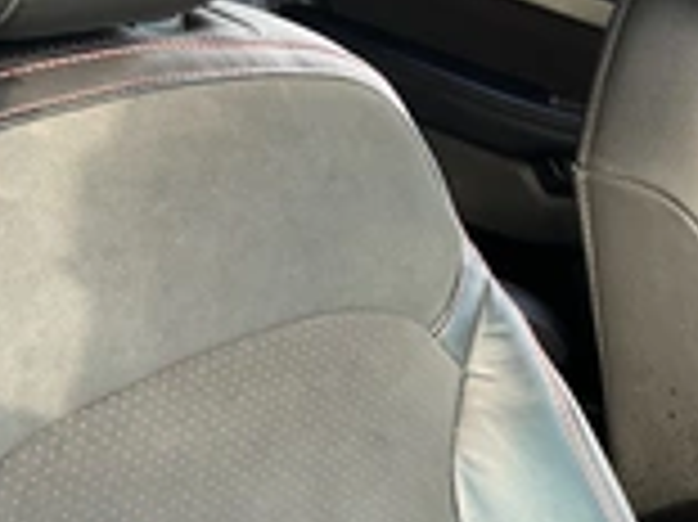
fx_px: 1511
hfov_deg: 26.0
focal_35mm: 75
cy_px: 490
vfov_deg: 19.2
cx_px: 374
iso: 50
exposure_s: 1/122
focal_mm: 3
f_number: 1.8
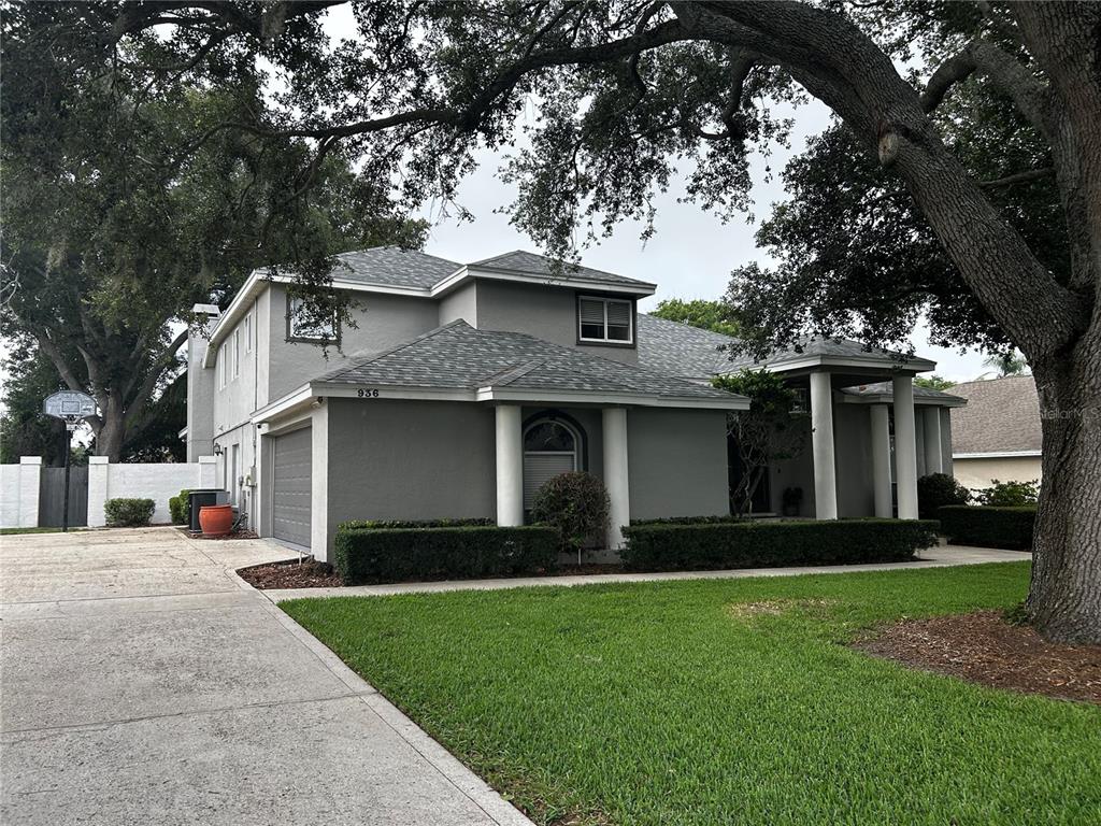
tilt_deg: +4.3
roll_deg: +1.0
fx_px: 827
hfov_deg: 67.3
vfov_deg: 53.1
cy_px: 413
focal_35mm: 26
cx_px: 550
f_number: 1.5
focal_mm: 5.7
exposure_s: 1/814
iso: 50
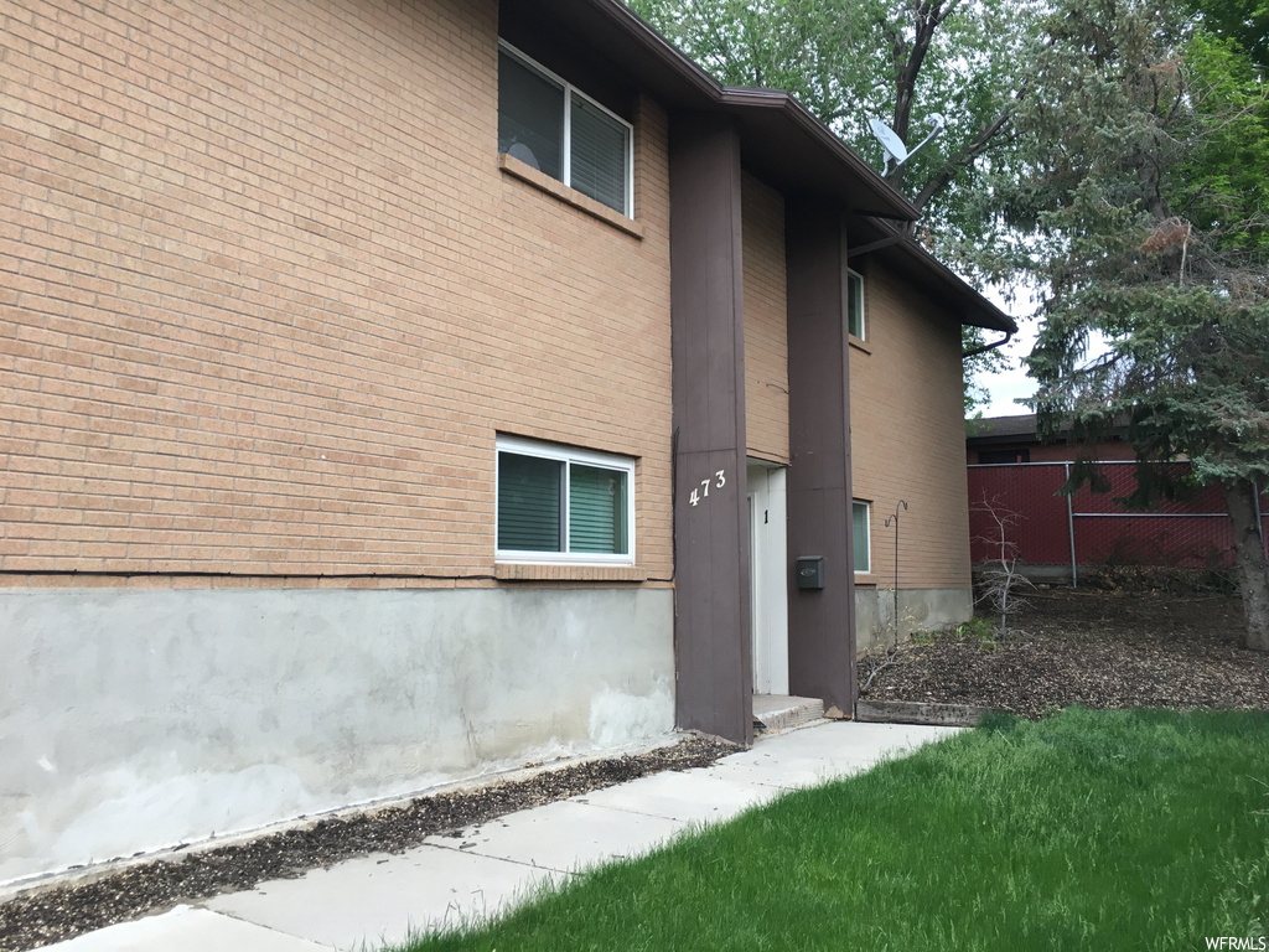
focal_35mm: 29
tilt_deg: +5.2
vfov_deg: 48.2
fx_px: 1063
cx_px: 634
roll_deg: +1.1
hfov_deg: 61.7
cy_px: 476
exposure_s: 1/30
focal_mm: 4.15
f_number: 2.2
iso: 25
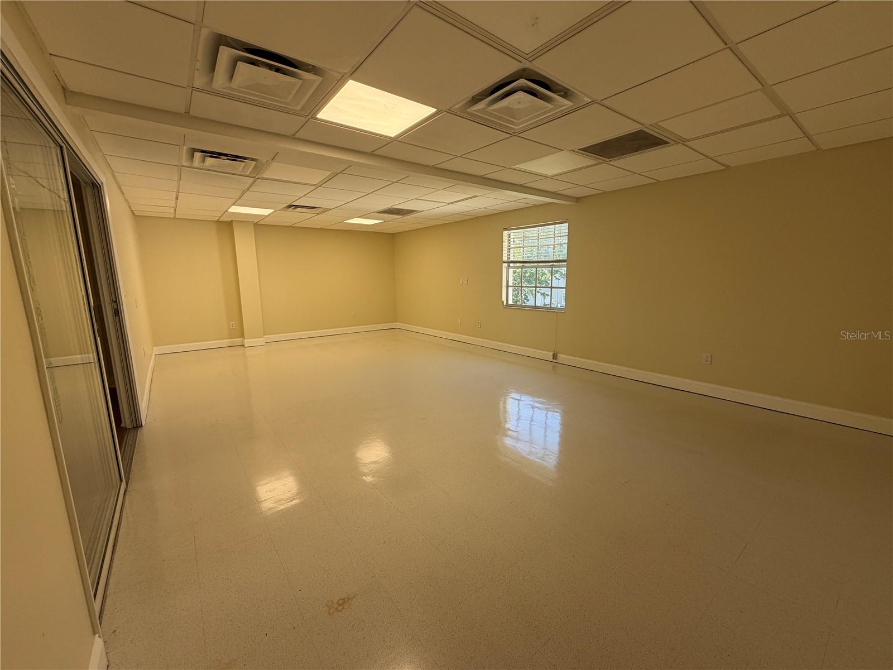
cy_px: 335
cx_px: 446
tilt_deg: -9.1
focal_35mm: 14
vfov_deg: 85.7
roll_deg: +0.8
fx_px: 361
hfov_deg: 102.1
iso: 80
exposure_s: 1/121
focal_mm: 2.22
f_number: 2.2
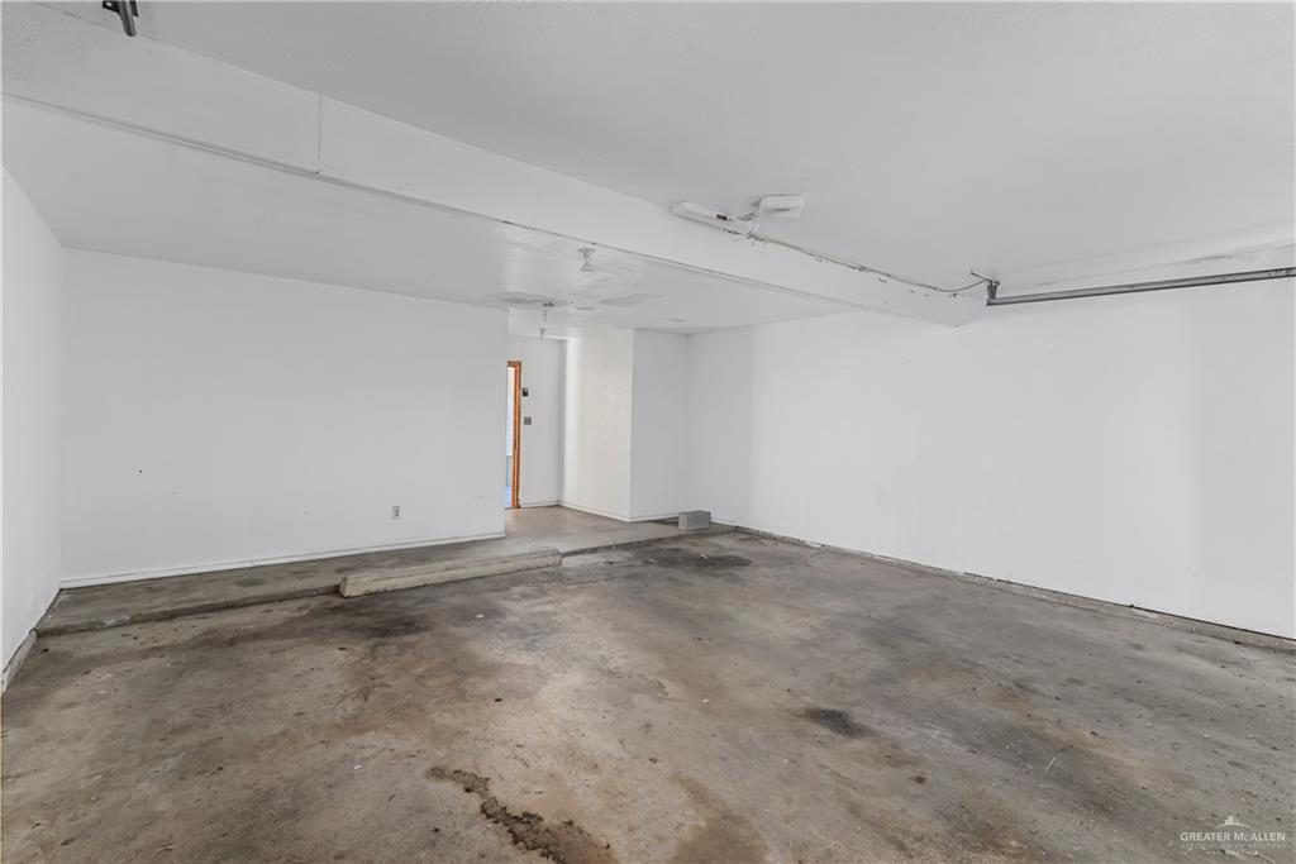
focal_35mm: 16
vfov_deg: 73.8
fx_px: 576
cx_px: 648
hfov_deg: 96.7
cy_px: 432
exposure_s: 1/3
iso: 320
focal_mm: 16
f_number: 8
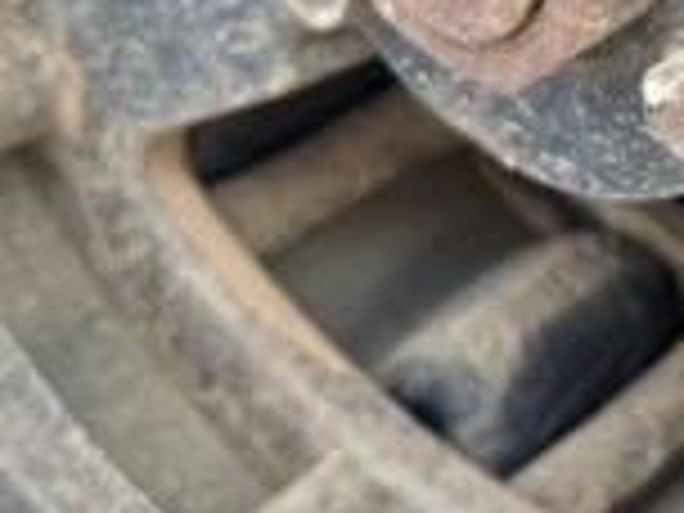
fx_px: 2490
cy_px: -36
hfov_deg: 14.6
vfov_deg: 11.6
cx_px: 1008
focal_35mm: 126
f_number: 1.78
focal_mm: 6.76
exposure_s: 1/271
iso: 64
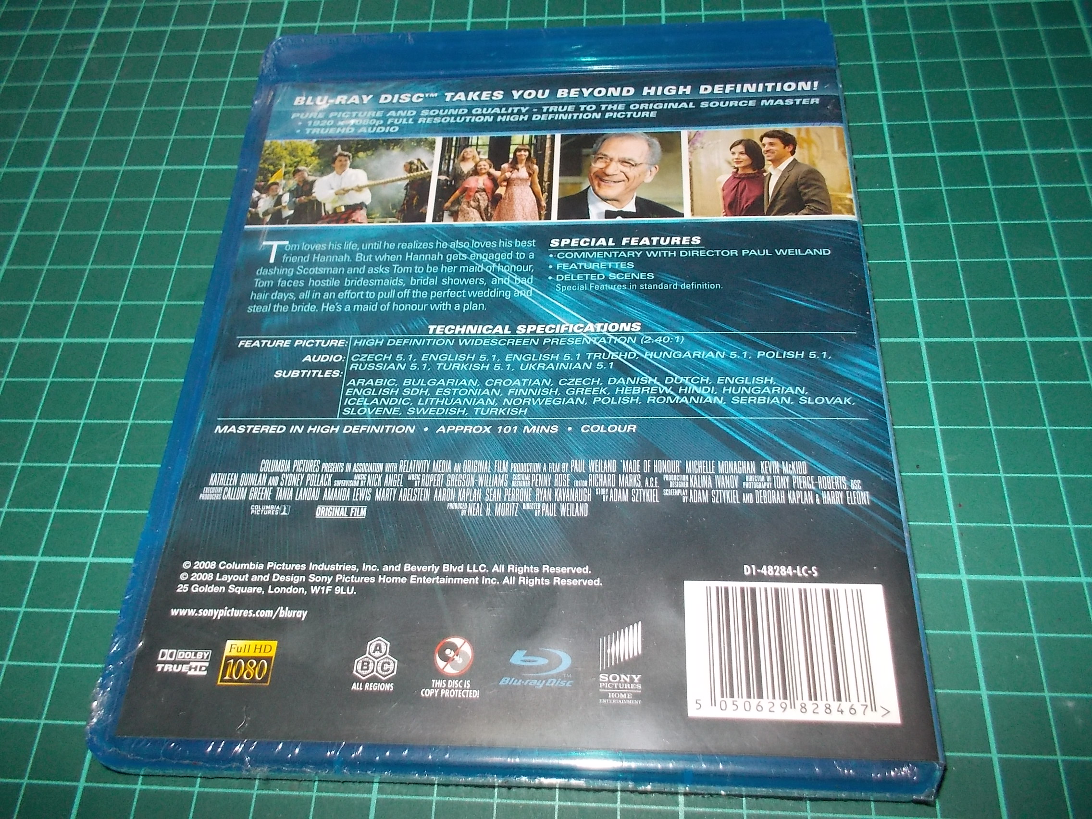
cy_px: 410
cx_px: 546
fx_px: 915
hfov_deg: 61.7
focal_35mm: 29
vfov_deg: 48.2
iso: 200
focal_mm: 4.1
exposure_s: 1/30
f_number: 3.3
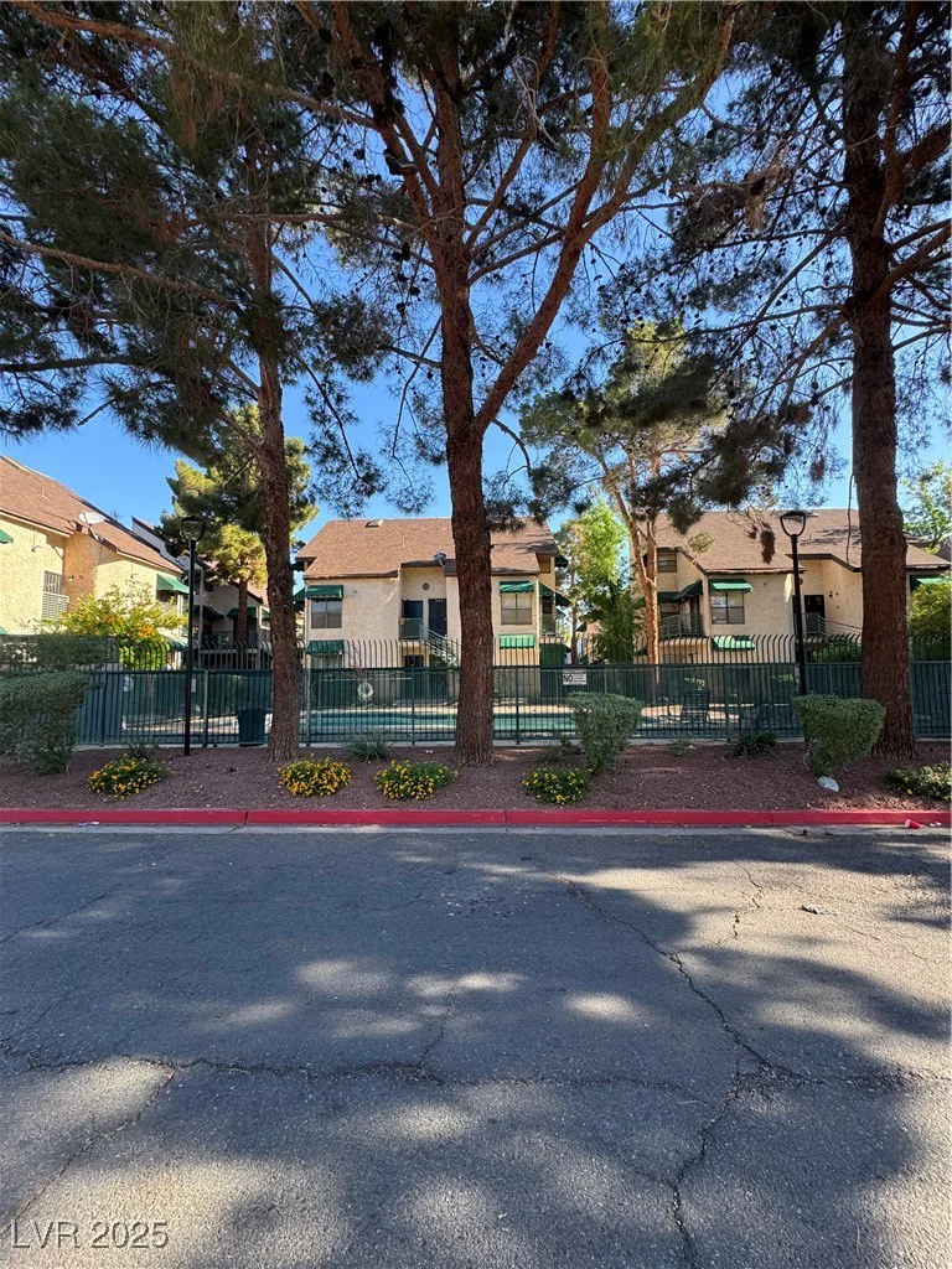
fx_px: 513
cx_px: 476
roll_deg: -0.2
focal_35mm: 14
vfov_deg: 102.1
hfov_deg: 85.7
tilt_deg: +4.9
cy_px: 634
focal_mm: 2.22
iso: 40
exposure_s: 1/244
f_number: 2.2
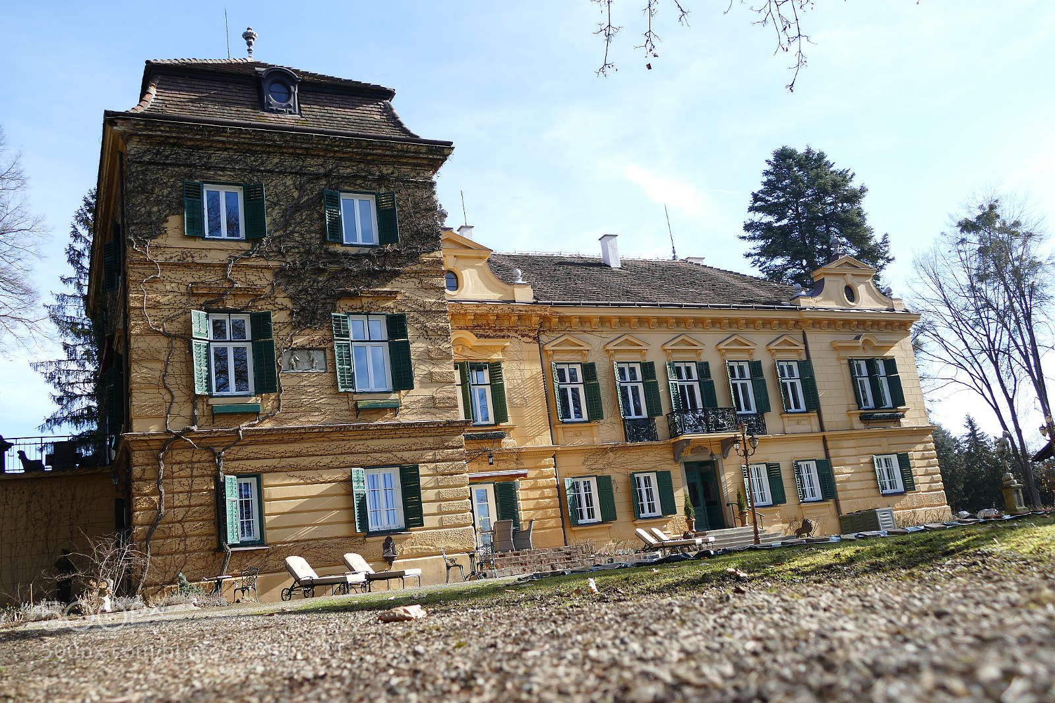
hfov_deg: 58.7
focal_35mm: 32
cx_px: 528
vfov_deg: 41.1
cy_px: 352
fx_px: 938
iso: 125
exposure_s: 1/1000
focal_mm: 11.6
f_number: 3
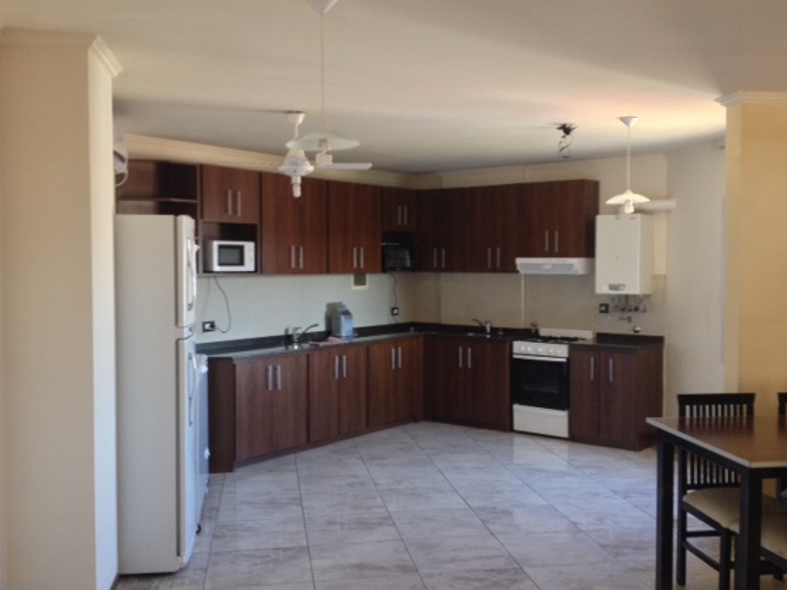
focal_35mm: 40
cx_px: 401
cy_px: 295
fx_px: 909
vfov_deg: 36.0
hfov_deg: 46.8
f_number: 2.4
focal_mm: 4.28
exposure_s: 1/20
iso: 160
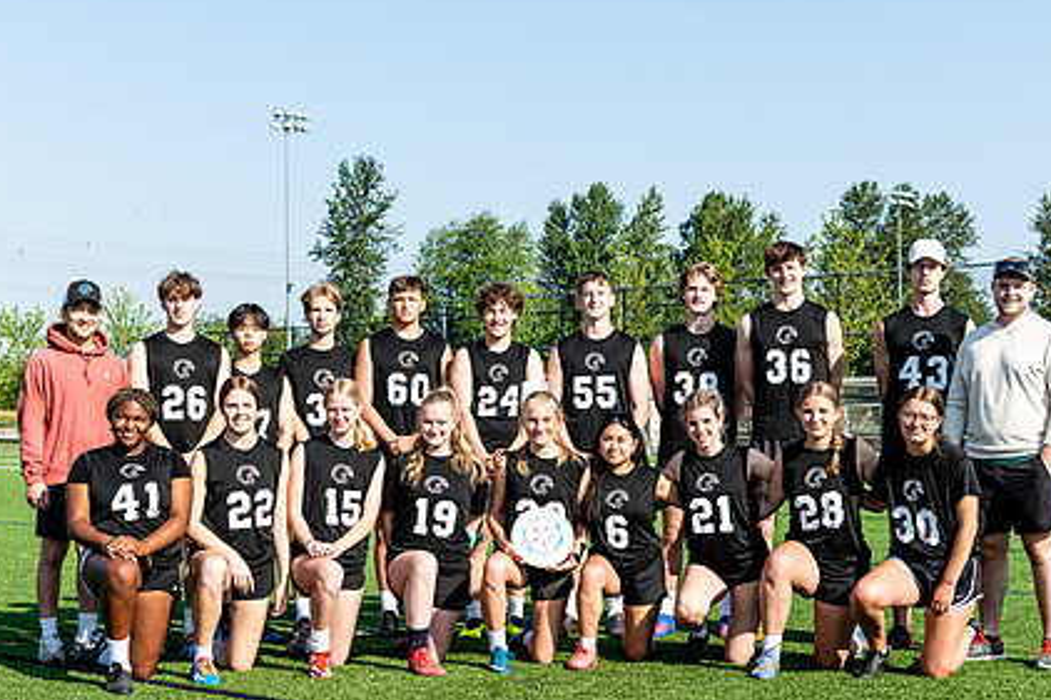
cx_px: 530
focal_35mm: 66
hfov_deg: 30.5
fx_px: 1926
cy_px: 425
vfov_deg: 20.6
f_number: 5.6
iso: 64
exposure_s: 1/250
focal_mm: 48
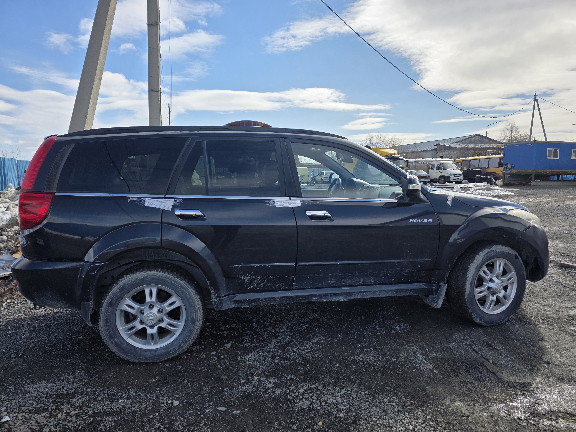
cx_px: 288
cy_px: 216
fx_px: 383
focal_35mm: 23
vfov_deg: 58.9
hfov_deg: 73.9
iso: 64
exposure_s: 1/7944
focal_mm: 6.3
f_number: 1.7
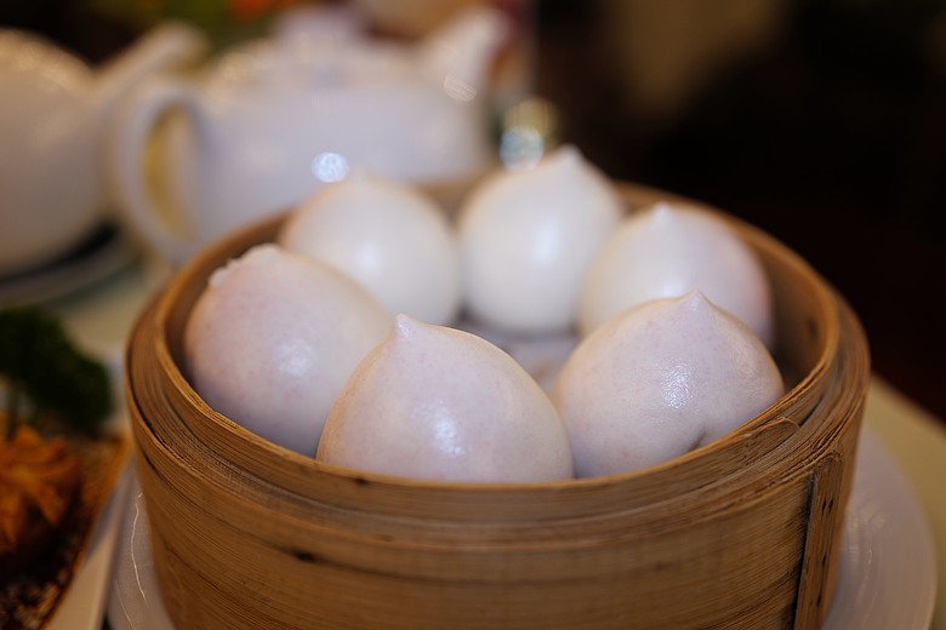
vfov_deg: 31.2
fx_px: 1130
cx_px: 473
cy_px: 315
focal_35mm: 43
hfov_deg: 45.4
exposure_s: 1/125
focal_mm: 43
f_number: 2.8
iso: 320
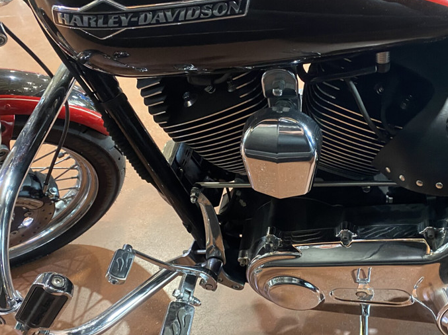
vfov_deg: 34.9
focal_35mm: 41
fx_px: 530
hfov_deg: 45.5
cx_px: 272
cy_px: 215
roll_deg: +9.0
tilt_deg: -36.4
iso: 500
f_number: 1.8
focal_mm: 4.25
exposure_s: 1/40
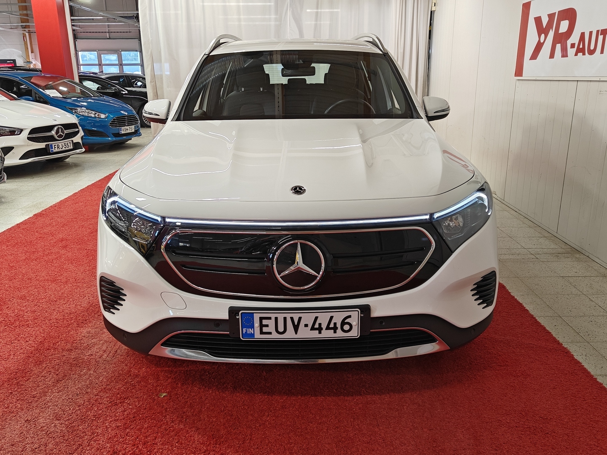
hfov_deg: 61.7
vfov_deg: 48.2
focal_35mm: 29
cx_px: 304
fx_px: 509
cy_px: 228
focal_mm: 5.59
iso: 80
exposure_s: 1/100
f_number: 1.8
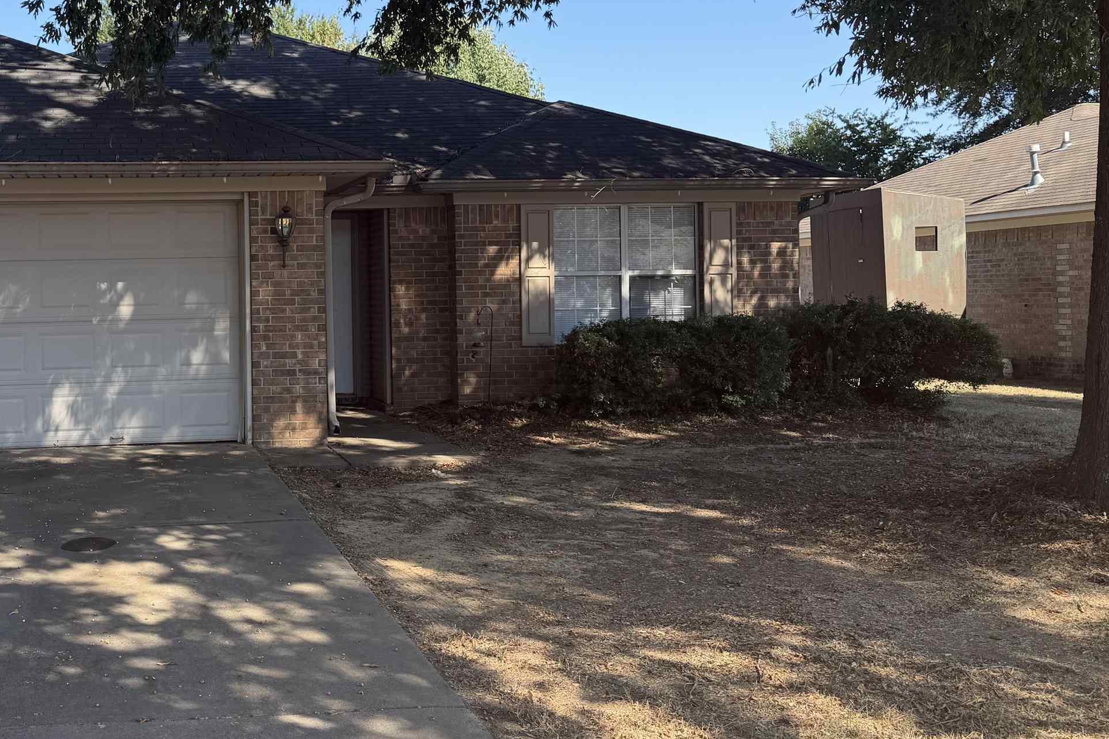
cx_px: 240
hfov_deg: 46.2
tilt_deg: +0.3
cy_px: 285
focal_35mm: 40
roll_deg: +1.1
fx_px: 1232
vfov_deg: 33.3
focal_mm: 6.76
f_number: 1.78
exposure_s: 1/1618
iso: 80
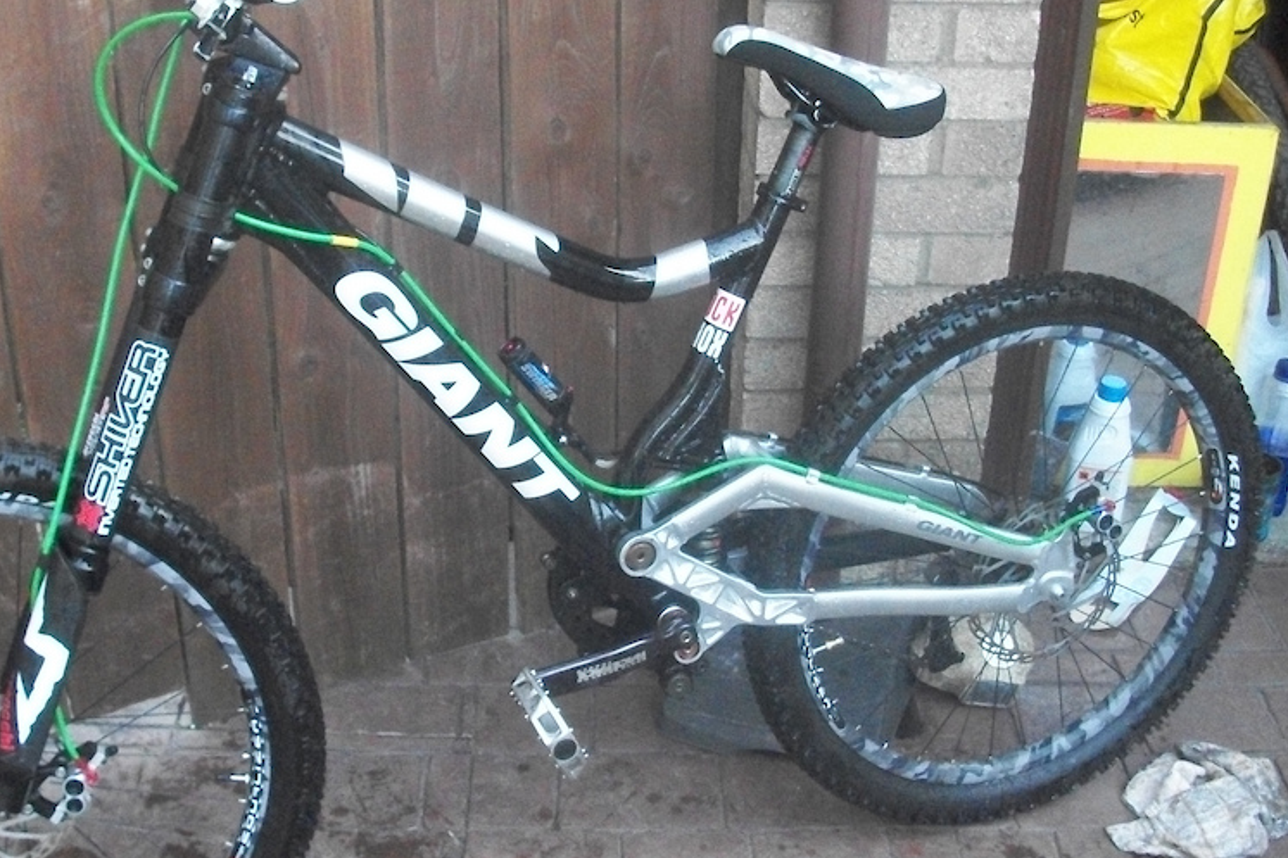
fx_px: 1788
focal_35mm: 50
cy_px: 470
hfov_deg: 39.3
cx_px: 483
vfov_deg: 27.0
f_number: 3.1
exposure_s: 1/80
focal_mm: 6.3
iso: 640
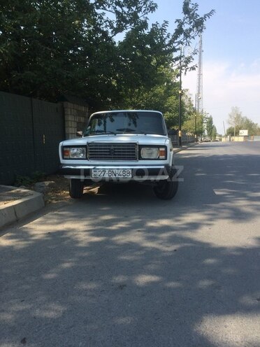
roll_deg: -0.5
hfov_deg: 48.2
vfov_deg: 61.7
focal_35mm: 29
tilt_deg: -7.0
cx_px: 130
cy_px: 174
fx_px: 290
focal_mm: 4.15
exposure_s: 1/1109
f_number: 2.2
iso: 32
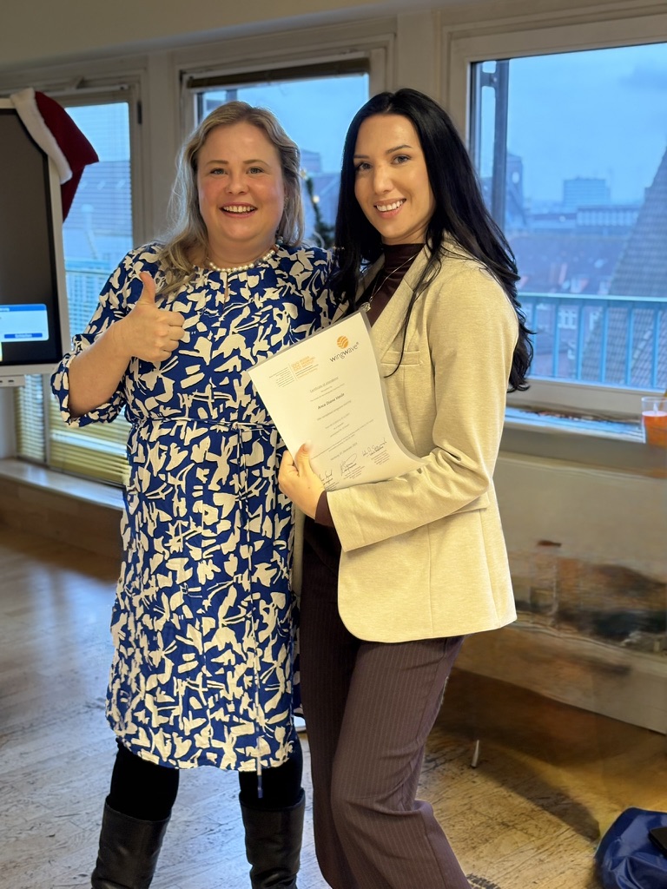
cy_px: 444
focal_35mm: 52
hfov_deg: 28.0
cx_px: 334
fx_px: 1336
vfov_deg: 36.8
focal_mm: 5.96
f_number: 1.6
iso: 125
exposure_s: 1/33
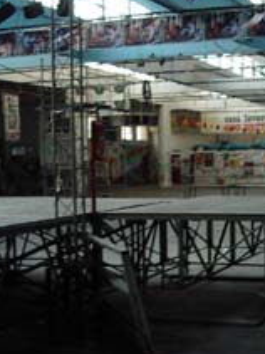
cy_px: 230
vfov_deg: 26.9
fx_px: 736
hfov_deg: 20.4
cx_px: 153
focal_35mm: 72
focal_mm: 5.8
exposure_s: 1/4
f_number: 2.6
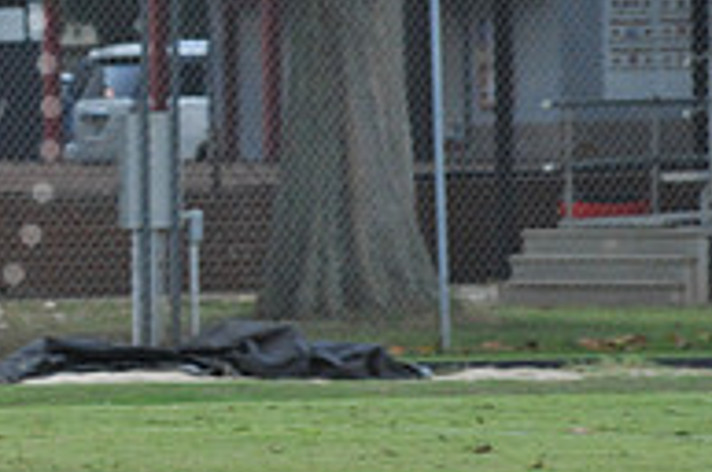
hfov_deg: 3.4
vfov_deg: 2.3
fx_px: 11886
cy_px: 114
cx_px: -291
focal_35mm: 602
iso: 3200
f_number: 6.3
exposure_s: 1/250
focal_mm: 200
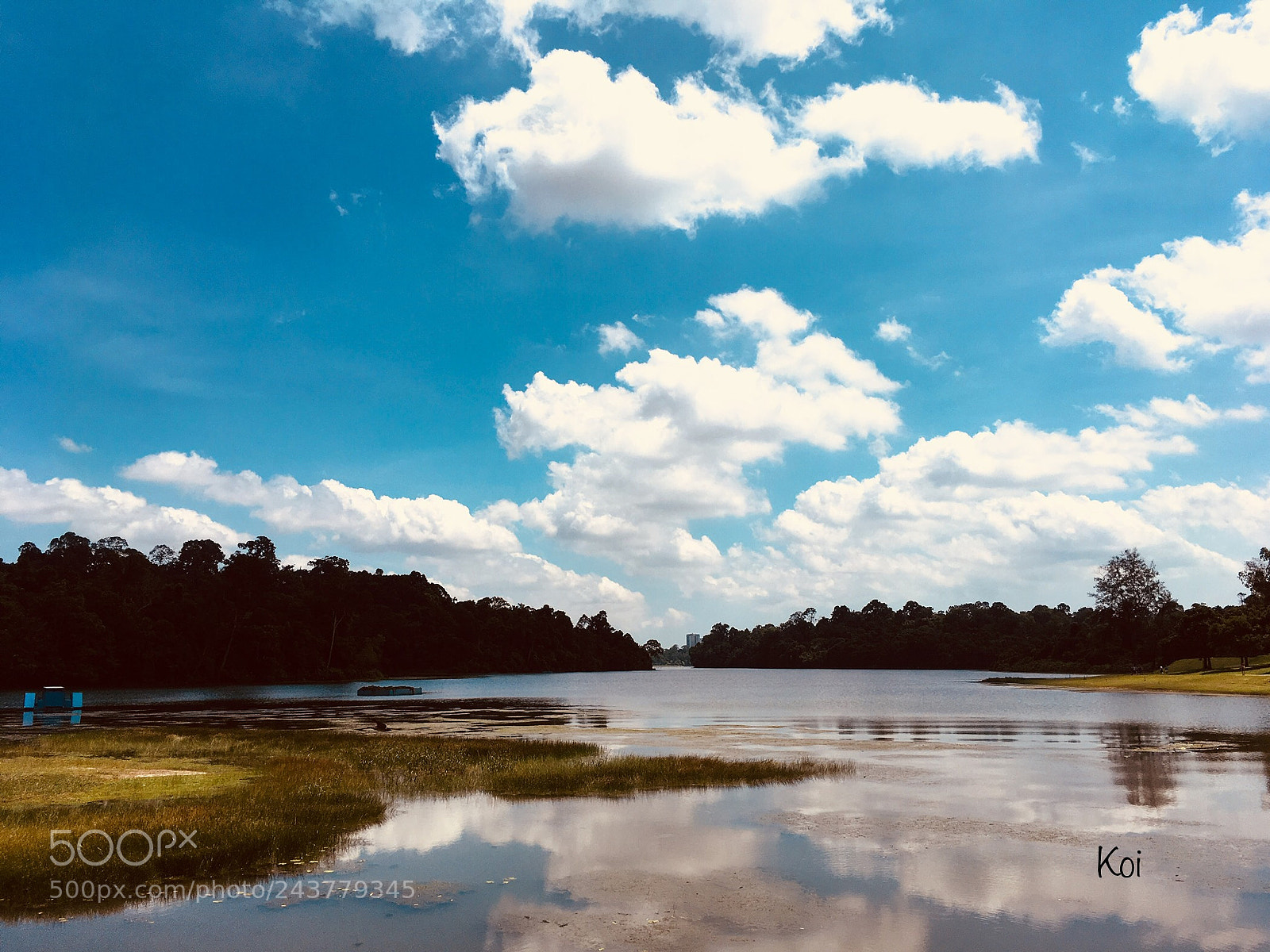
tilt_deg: +9.0
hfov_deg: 61.7
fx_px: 1064
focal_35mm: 29
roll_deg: +0.6
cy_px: 476
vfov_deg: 48.2
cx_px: 635
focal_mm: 4.15
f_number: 2.2
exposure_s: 1/4049
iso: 25
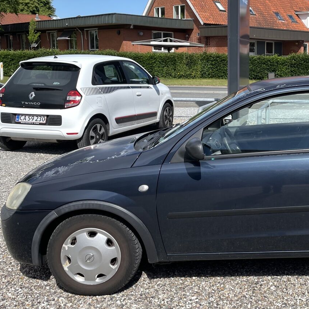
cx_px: 284
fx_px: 465
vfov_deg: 36.7
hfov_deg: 34.5
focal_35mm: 46
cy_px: 136
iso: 32
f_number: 1.6
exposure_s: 1/3731
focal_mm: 4.2
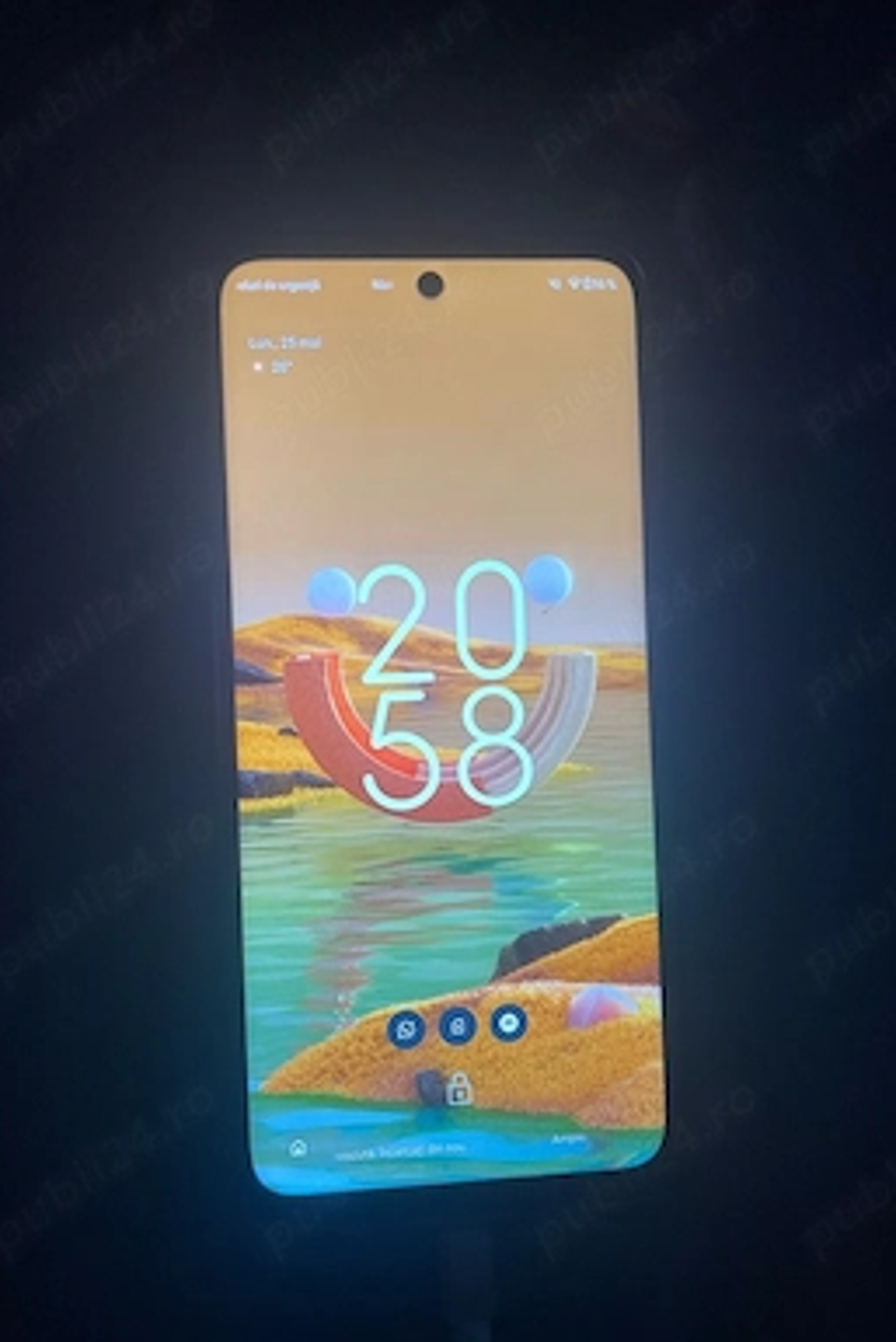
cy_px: 666
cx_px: 443
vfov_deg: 67.4
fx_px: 1007
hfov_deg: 48.0
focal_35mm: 27
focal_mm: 5.1
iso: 250
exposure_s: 1/60
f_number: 1.6
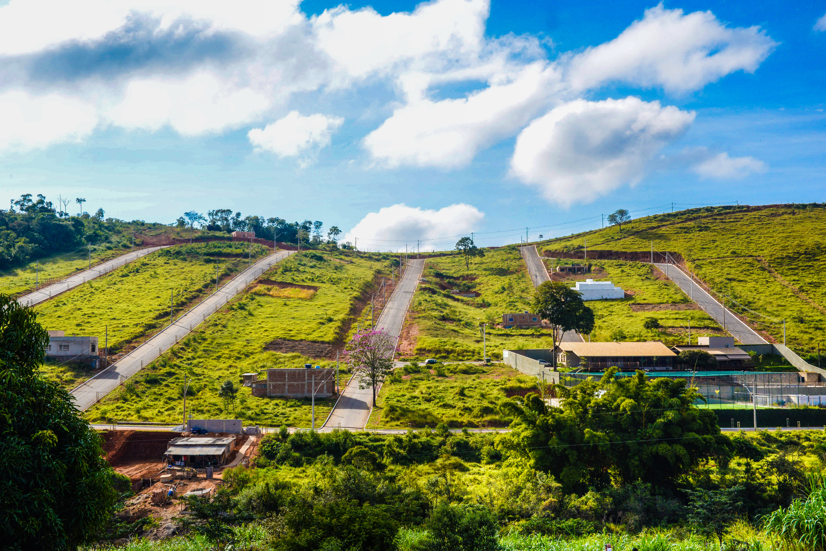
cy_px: 276
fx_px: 1010
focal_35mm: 44
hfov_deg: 44.5
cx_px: 413
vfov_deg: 30.5
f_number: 16
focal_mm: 44
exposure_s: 1/500
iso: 640
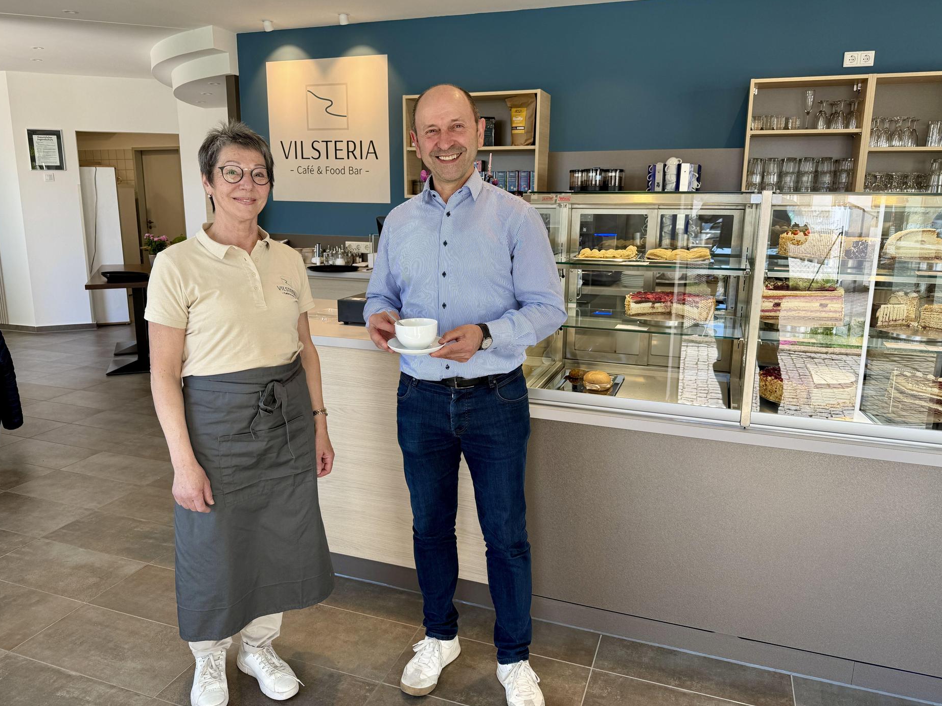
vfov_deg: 54.9
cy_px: 341
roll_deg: -0.8
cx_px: 470
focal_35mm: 25
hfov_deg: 69.4
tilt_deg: -11.1
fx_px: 680
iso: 80
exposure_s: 1/299
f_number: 1.78
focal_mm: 6.76
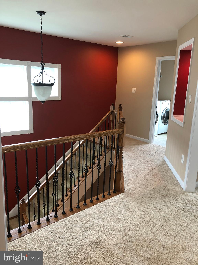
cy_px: 132
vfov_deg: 63.4
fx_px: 214
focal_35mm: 28
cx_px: 99
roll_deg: -2.0
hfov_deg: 49.7
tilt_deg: -11.6
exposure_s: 1/15
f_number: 1.8
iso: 40
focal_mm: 4
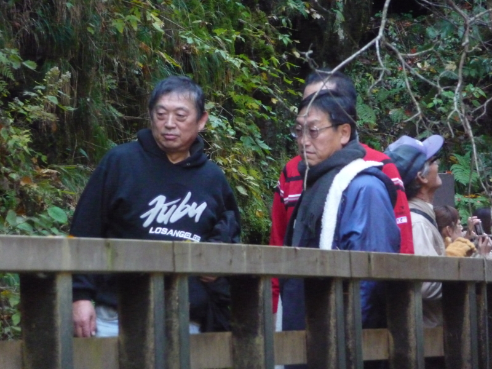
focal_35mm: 280
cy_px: 184
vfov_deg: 5.3
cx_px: 246
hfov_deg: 7.1
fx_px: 3980
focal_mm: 47
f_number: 4.9
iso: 1000
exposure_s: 1/60
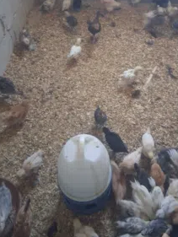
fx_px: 253
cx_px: 119
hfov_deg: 38.3
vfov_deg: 49.2
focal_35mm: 37
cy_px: 78
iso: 400
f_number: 1.8
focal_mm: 3.98
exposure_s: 1/33
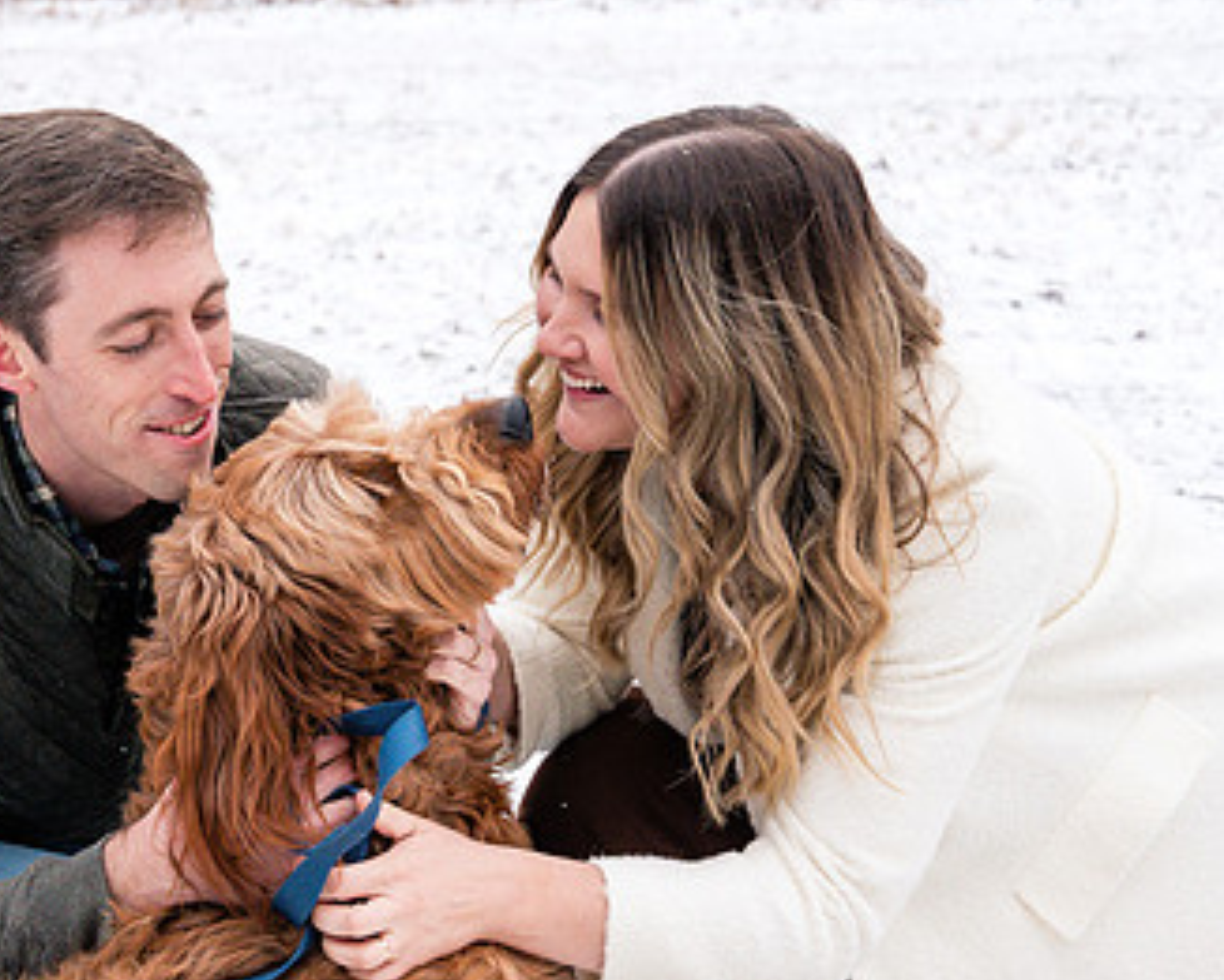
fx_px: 4240
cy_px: 445
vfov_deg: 13.2
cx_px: 342
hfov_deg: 16.4
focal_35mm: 117
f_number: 8
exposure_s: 1/250
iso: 1000
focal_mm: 70
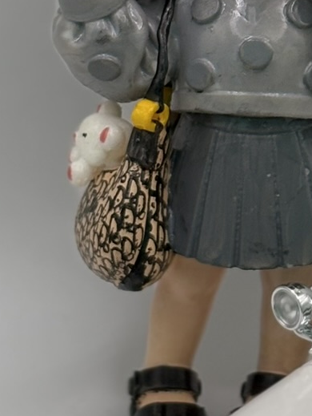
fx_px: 2461
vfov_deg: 9.5
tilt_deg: -19.6
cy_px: -43
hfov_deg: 7.3
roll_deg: -1.5
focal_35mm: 205
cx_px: 206
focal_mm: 5.96
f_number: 1.6
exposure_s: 1/86
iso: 50
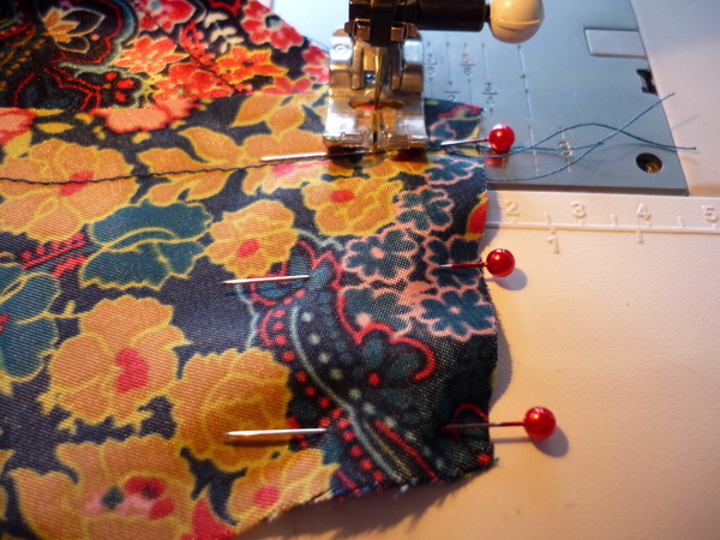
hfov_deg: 55.4
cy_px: 270
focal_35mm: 33
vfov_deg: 42.9
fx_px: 686
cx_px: 360
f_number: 2.8
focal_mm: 5.5
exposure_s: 1/30
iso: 200
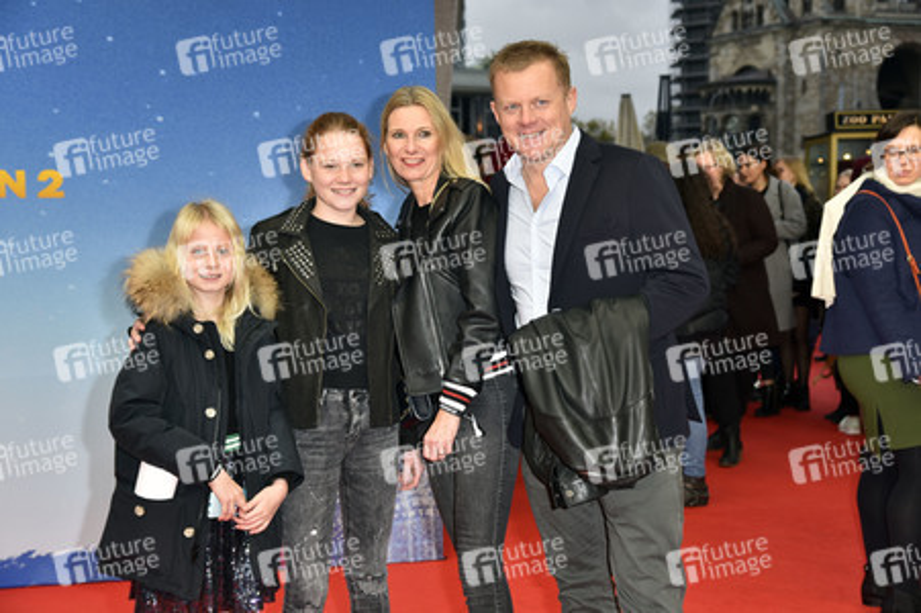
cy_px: 306
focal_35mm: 58
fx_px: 1483
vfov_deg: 23.3
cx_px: 460
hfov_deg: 34.5
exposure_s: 1/200
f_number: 5.6
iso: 640
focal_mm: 58
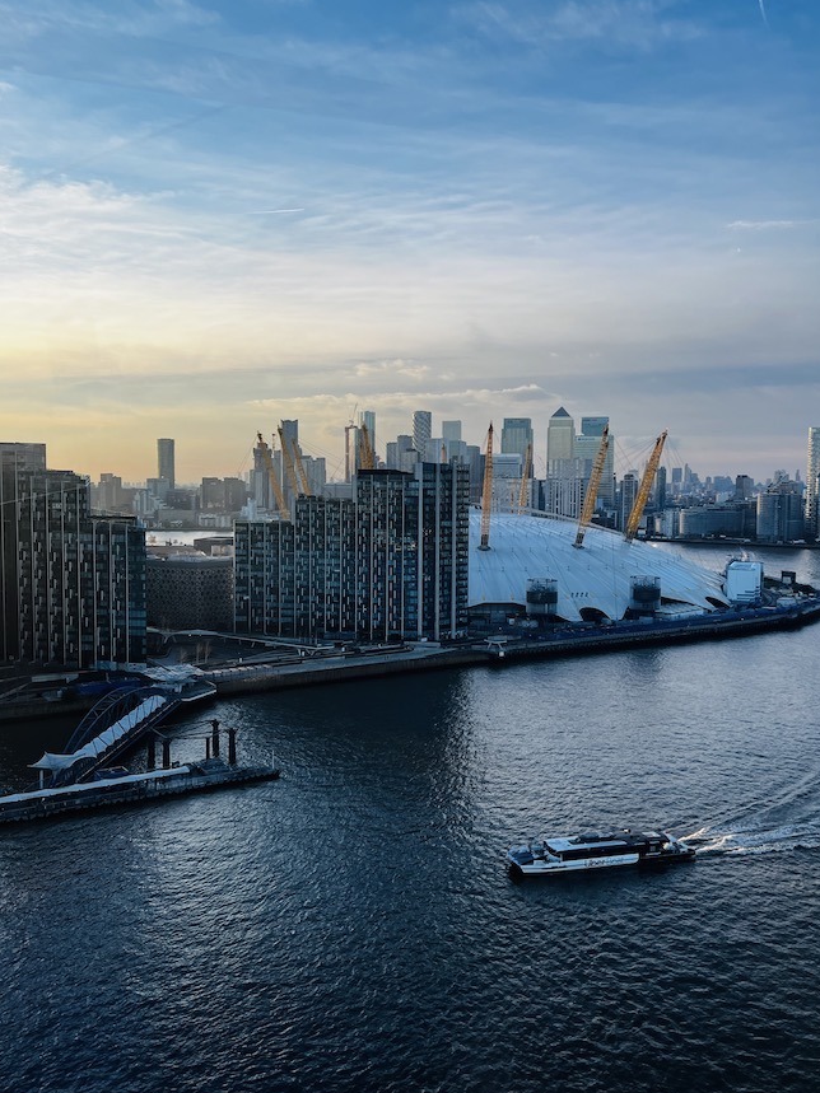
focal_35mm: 31
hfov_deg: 45.4
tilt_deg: -4.1
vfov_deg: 58.4
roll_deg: -1.1
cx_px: 427
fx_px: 979
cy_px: 540
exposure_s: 1/1196
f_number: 1.5
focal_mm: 5.7
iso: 50
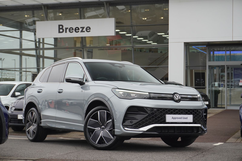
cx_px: 121
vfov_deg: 20.1
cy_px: 80
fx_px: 453
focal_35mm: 68
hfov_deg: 29.9
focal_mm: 45
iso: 500
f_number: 5.6
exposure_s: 1/160
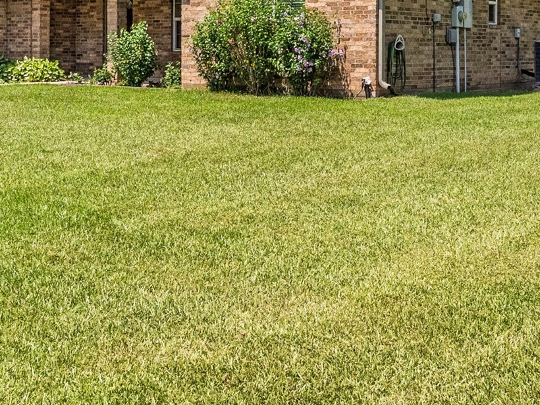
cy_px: -45
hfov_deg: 33.9
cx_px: 162
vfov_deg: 24.3
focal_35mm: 56
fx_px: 874
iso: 800
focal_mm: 15.1
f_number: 9
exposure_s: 1/1250
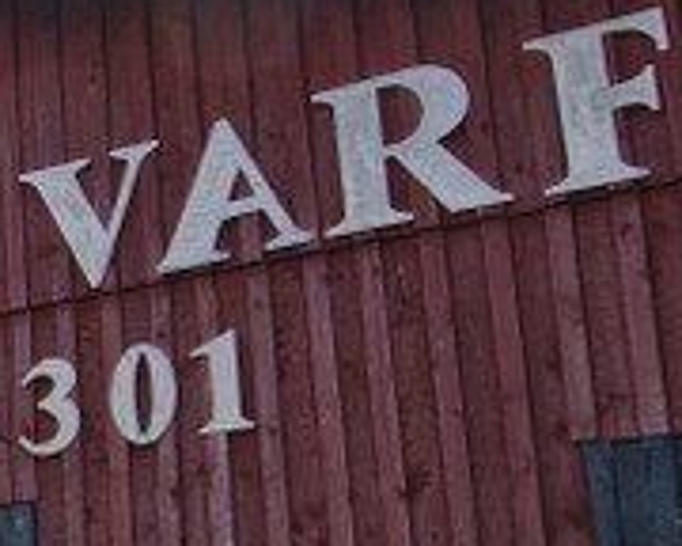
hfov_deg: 20.1
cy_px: 411
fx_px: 1514
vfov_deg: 20.3
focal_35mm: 75
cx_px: -462
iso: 200
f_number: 8
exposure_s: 1/100
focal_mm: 10
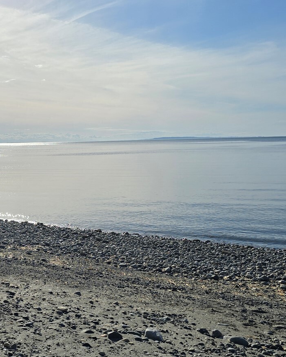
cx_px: 59
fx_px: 434
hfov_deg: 35.4
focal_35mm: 41
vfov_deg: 44.8
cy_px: 172
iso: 12
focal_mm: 6.3
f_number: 1.7
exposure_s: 1/3100
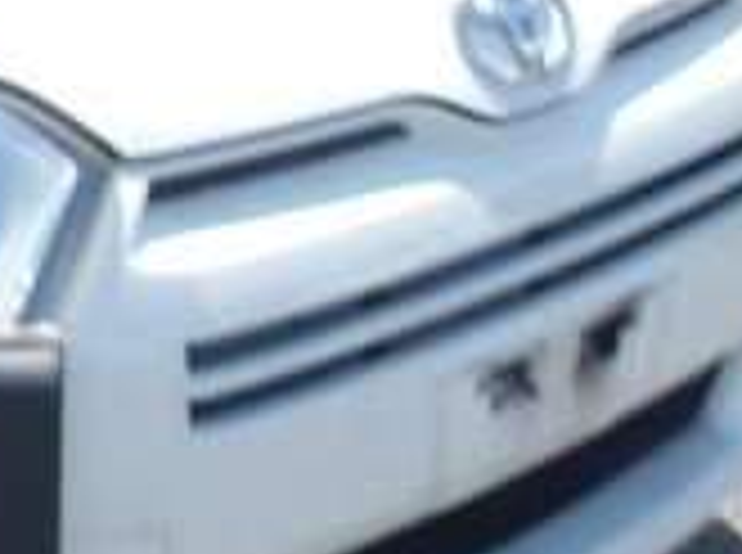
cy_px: 14
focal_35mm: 105
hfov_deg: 17.1
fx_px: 2246
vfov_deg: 13.9
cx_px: -355
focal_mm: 4.9
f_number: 10.4
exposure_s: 1/60
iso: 100
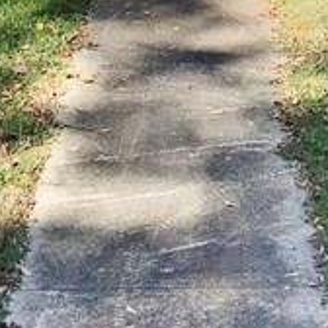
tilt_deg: +8.1
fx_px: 1672
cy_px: -394
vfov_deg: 10.1
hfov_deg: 11.2
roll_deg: -0.5
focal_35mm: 156
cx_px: 176
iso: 25
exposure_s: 1/894
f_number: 2.2
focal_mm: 4.15
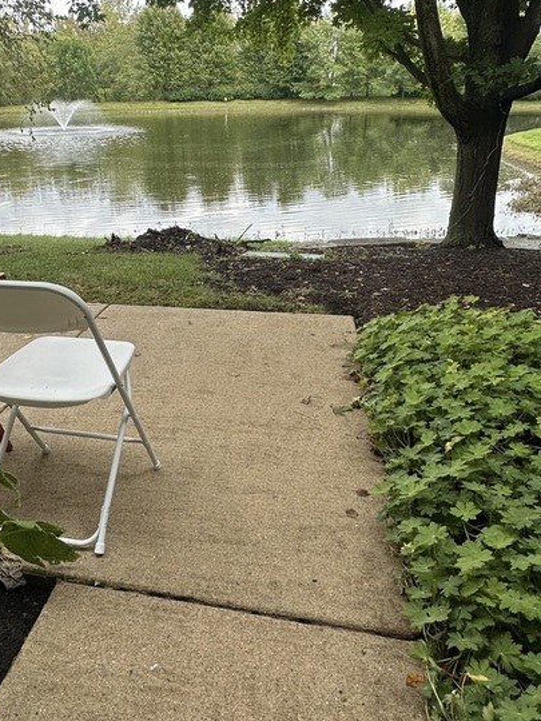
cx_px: 206
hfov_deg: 49.3
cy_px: 267
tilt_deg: -17.6
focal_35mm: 28
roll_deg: +0.5
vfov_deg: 62.5
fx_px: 583
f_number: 2.2
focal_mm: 2.22
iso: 40
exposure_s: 1/437
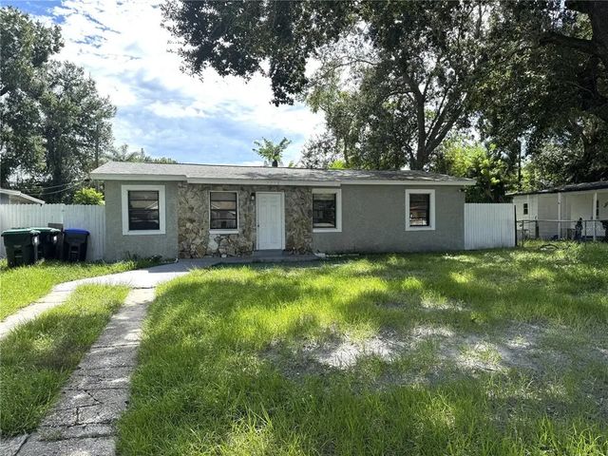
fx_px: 422
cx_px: 304
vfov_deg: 56.8
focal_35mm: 24
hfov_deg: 71.6
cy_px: 228
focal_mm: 6.76
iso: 80
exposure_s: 1/2959
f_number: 1.78
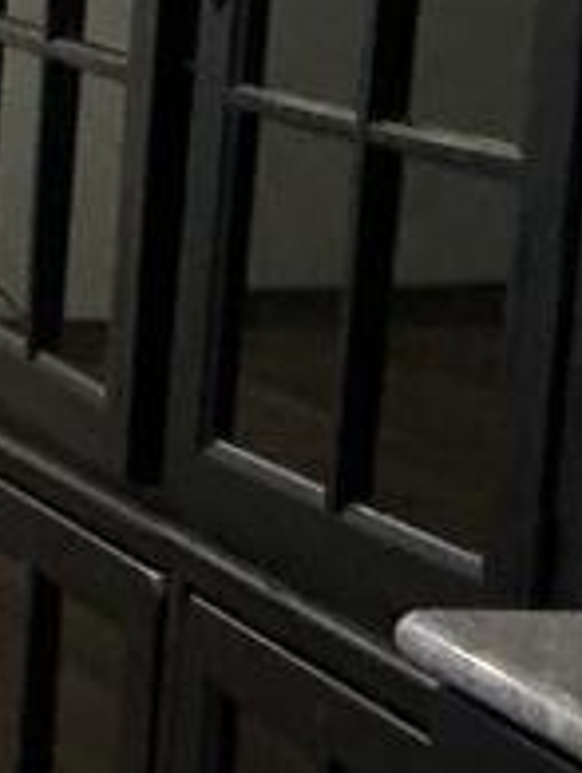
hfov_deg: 8.0
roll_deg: -0.5
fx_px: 3396
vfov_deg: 12.9
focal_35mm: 152
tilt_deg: -7.0
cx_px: -1330
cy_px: 111
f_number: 1.8
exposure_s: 1/60
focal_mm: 3
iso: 160
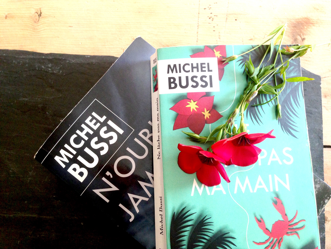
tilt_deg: -82.5
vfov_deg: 42.9
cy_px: 124
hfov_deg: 55.4
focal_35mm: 33
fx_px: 316
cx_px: 166
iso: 80
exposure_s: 1/120
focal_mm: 4.12
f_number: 2.4
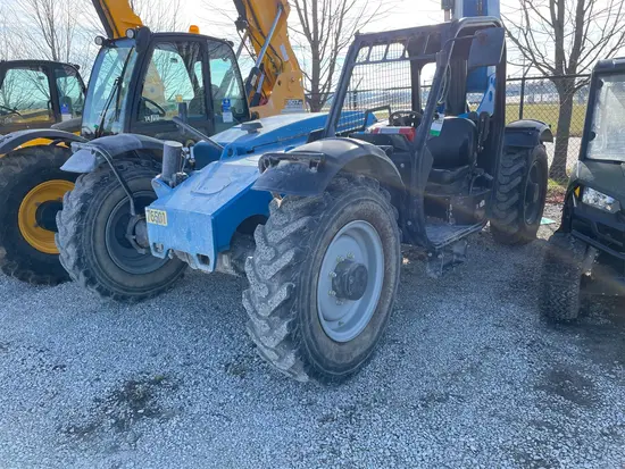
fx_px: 470
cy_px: 234
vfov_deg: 53.1
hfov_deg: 67.3
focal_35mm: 26
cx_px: 312
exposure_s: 1/1135
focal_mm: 4.2
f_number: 1.6
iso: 50
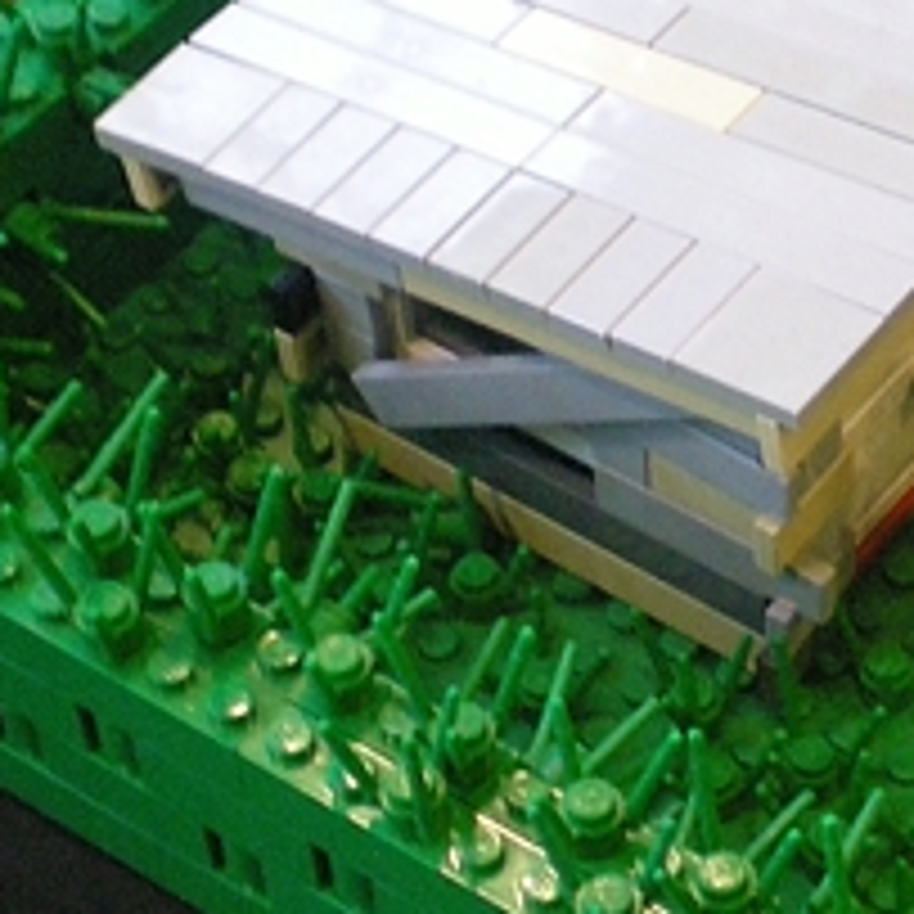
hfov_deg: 15.9
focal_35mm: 106
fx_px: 3167
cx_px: 1031
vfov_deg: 16.4
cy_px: 500
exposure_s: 1/17.8
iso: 400
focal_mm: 6.3
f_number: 3.1
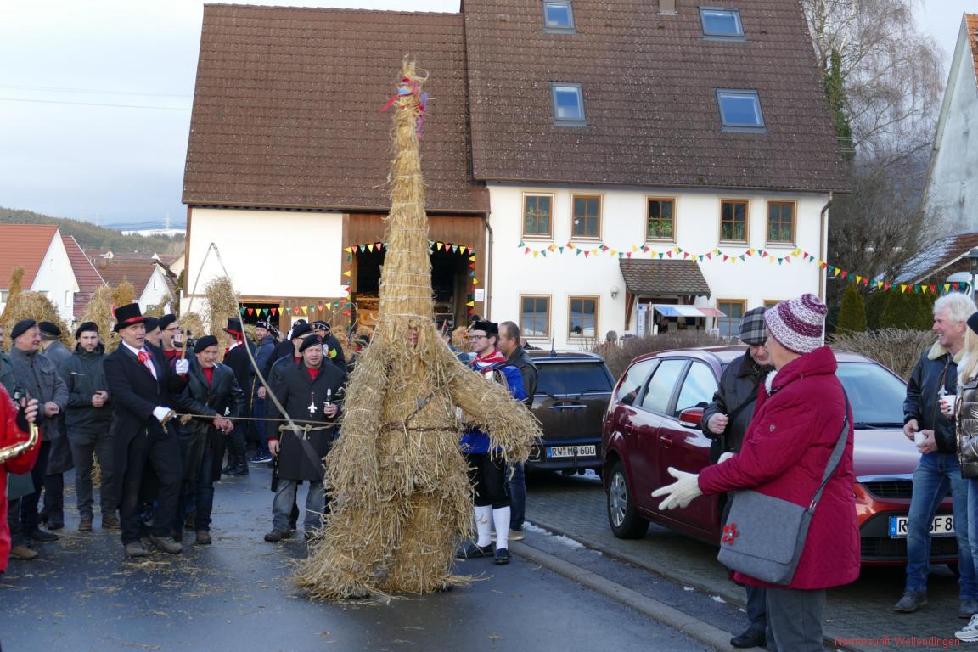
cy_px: 326
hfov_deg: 32.9
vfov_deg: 22.3
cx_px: 489
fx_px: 1657
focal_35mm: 61
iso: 125
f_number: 3.5
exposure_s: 1/125
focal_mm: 22.2
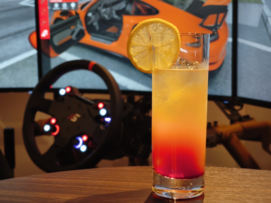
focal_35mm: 68
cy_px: 105
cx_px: 145
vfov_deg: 21.6
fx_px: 532
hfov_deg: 28.6
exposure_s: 1/50
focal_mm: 8.8
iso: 1600
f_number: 2
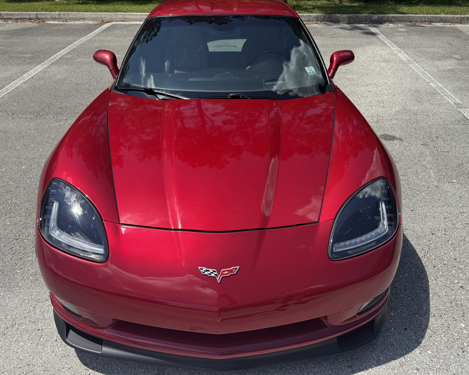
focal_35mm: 28
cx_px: 236
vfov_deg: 51.5
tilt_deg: -30.6
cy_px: 184
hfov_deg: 62.2
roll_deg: -1.0
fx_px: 389
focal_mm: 6.76
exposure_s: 1/4975
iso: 80
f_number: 1.78
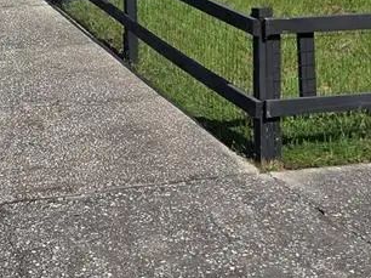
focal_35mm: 77
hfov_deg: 25.2
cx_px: 109
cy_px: -87
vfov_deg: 17.8
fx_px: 825
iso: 80
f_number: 1.8
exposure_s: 1/6618
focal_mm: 5.4
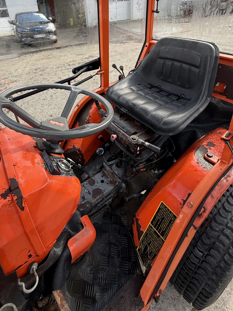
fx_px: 179
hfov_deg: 65.6
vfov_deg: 78.3
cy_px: 97
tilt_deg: -24.4
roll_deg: +3.4
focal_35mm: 20
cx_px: 99
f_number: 2.2
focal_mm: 2.22
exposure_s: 1/175
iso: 50
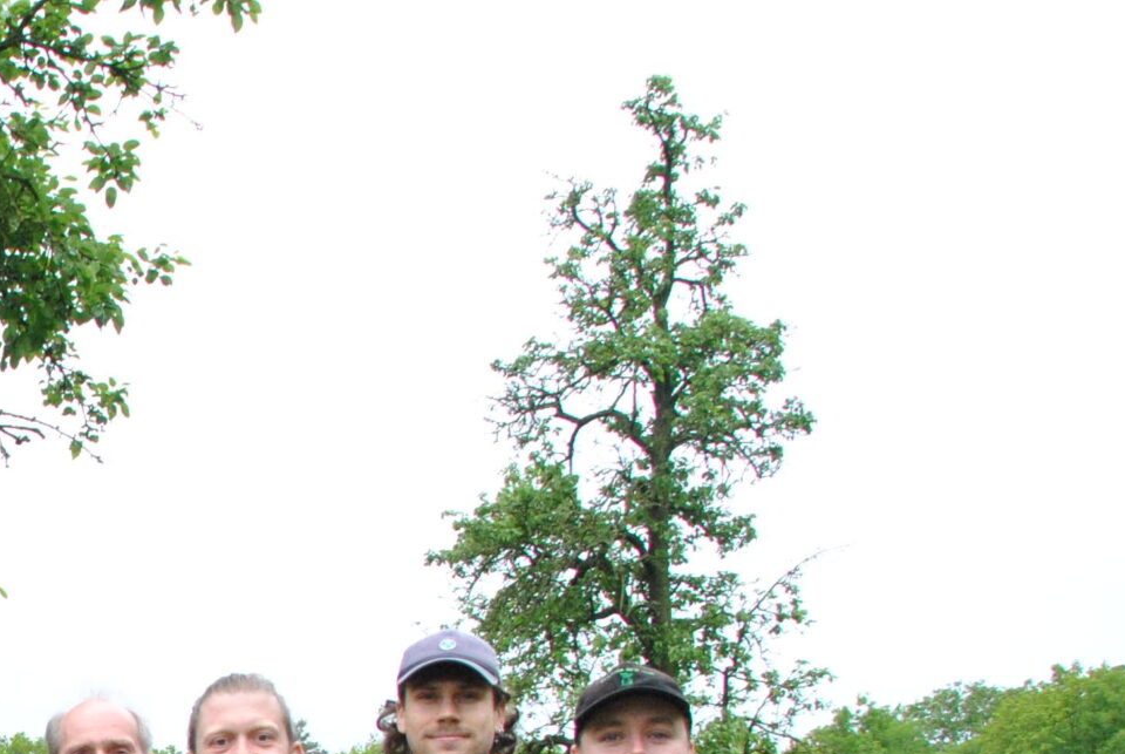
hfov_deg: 24.3
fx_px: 2253
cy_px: 986
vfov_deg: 17.7
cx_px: -360
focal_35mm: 72
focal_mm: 18
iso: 800
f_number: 9
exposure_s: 1/125
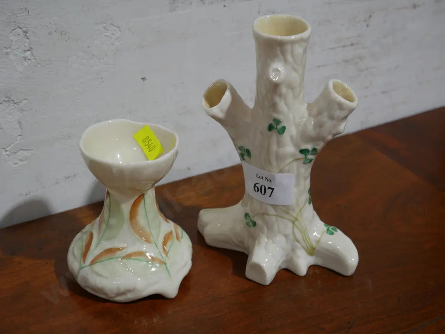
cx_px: 222
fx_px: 797
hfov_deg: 31.2
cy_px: 167
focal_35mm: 62
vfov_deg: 23.7
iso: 400
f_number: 5.4
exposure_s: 1/80
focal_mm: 31
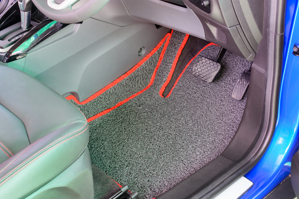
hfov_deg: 35.3
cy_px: 107
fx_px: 470
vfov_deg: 24.0
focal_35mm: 57
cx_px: 142
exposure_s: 2
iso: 100
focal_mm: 35
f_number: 8
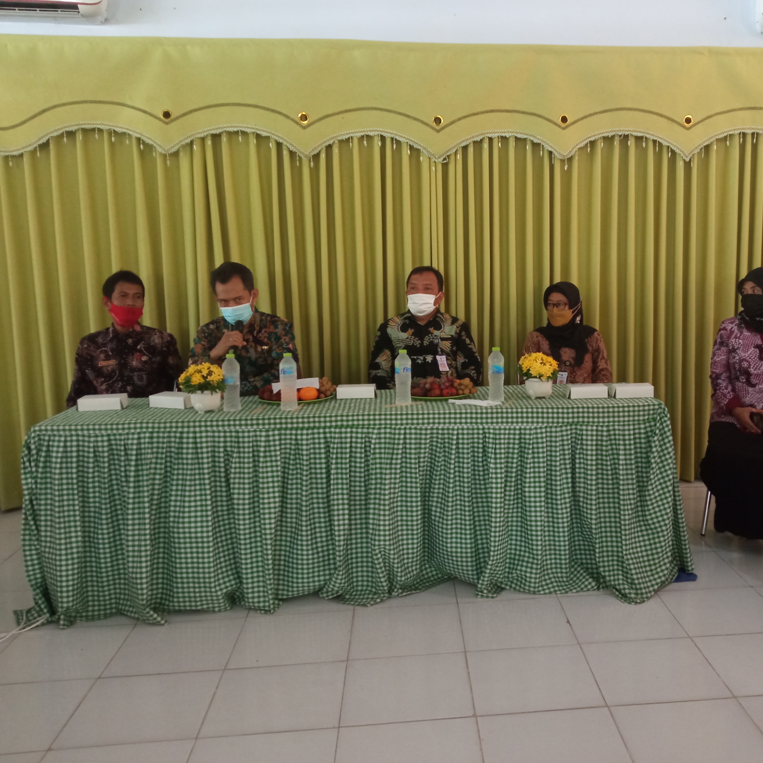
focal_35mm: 32
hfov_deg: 50.3
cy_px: 380
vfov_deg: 51.1
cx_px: 499
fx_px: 798
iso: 568
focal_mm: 3.79
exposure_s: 1/25
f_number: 2.2
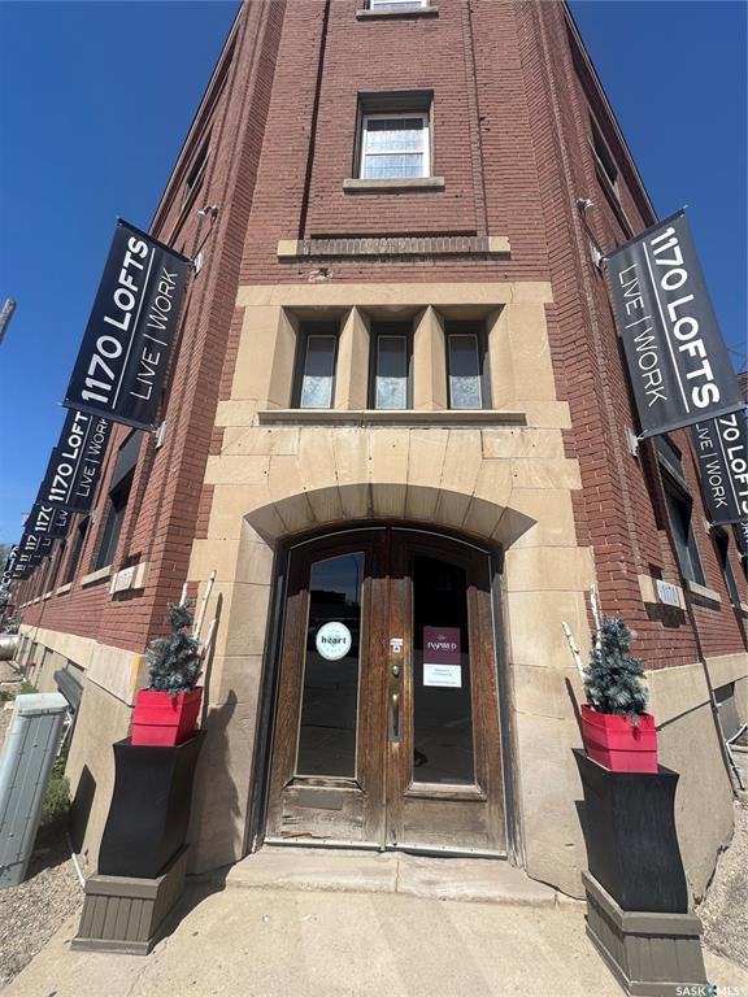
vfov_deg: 102.1
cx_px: 374
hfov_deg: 85.7
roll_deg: -2.2
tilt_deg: +19.1
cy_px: 498
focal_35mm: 14
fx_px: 403
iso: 50
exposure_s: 1/2028
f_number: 2.2
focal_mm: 2.22
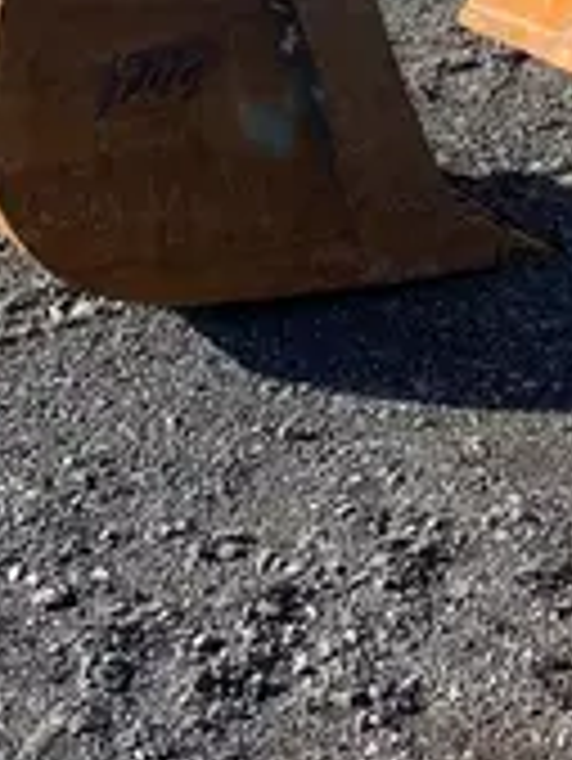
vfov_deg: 15.6
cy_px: -479
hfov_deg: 12.2
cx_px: 973
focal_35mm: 113
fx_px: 2487
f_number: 1.8
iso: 25
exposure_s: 1/1190
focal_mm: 4.25
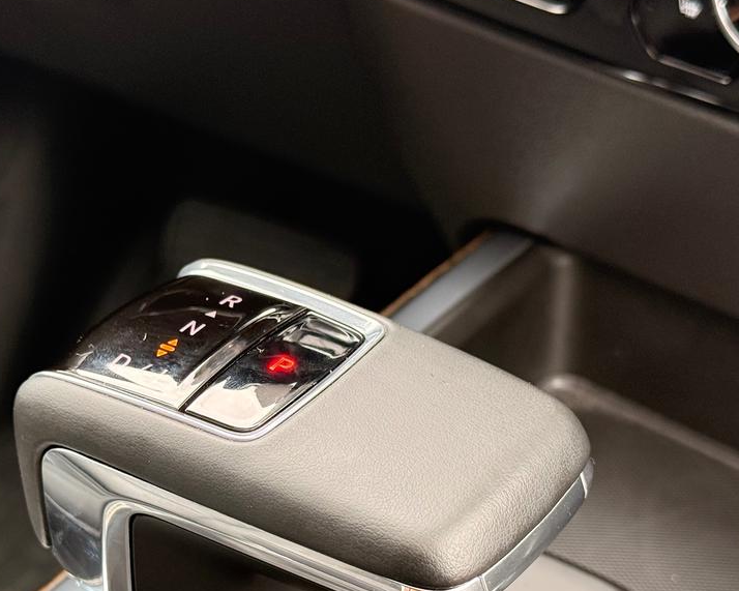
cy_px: 382
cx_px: 234
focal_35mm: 84
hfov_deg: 22.6
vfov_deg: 18.2
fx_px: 1837
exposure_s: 1/72
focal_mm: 6.76
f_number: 1.78
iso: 160
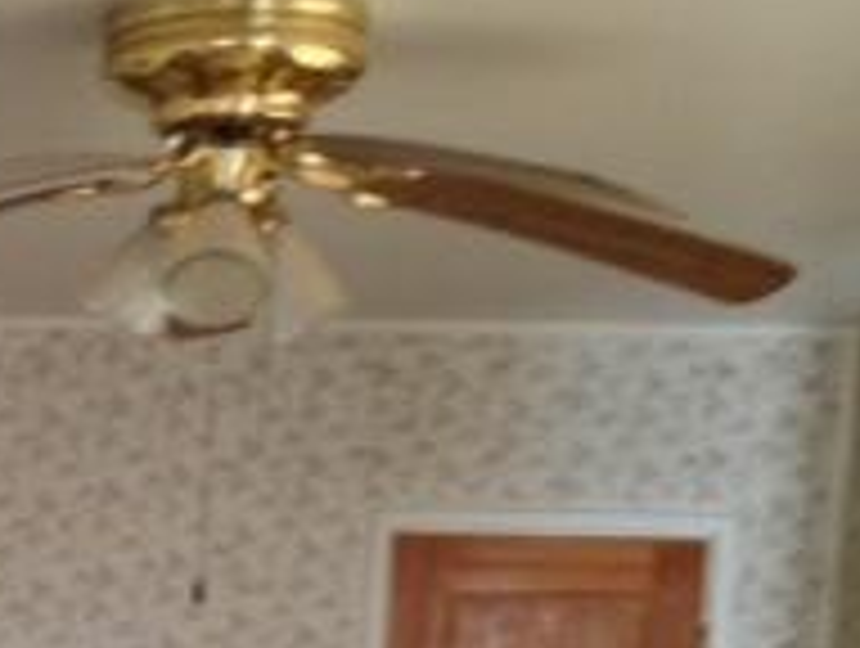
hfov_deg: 15.5
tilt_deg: -11.2
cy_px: 981
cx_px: -428
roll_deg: -1.3
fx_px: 2912
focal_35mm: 117
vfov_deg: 12.1
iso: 160
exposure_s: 1/20
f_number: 2.4
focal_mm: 4.28
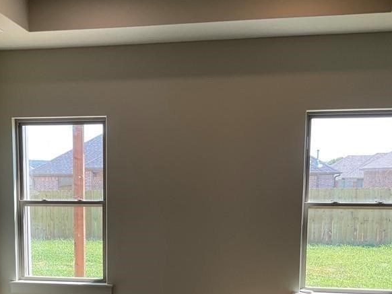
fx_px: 578
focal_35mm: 51
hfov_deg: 36.9
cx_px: 116
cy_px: 244
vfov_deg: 27.9
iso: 20
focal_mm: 3
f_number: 1.8
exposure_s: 1/120
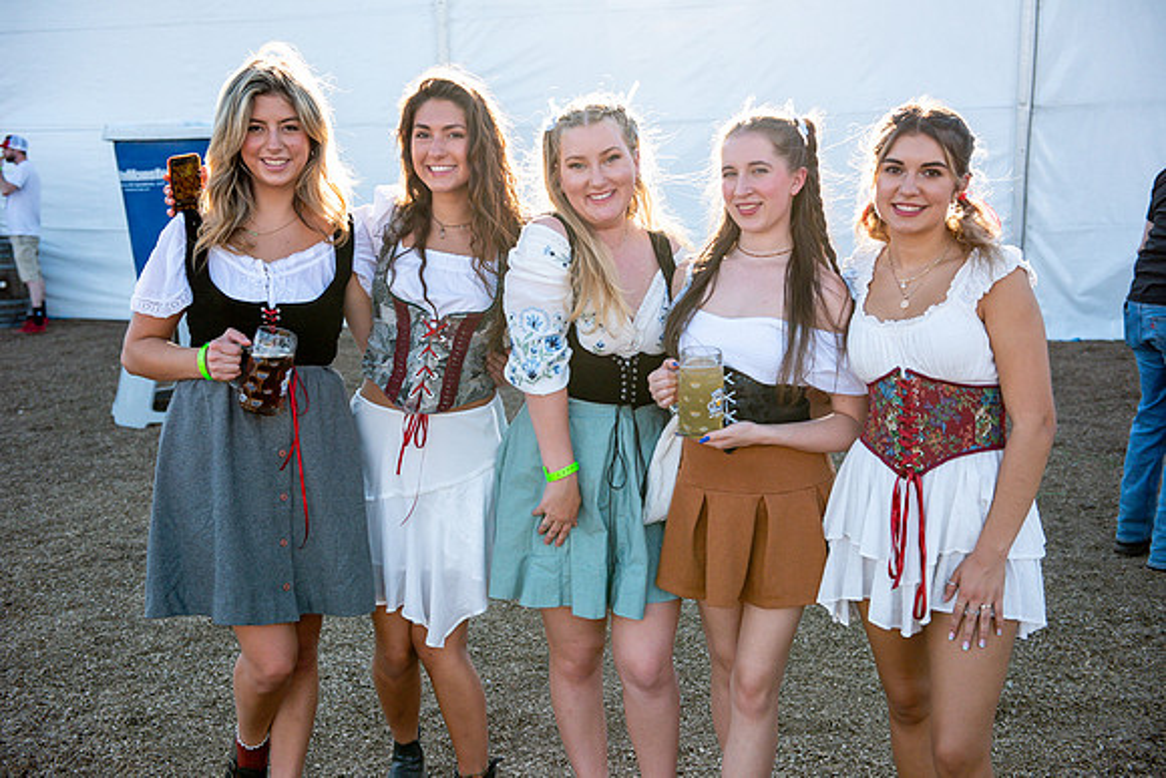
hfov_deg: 44.5
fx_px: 1425
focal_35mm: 44
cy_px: 389
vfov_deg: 30.5
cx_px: 583
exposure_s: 1/2500
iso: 1000
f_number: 4
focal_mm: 44
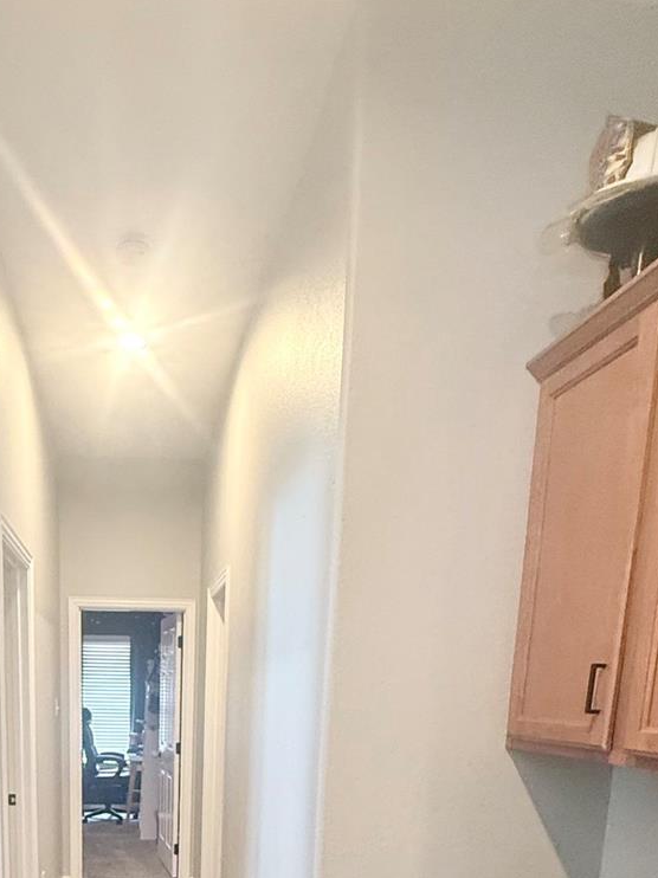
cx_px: 154
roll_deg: +0.2
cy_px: 825
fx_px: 735
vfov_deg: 52.4
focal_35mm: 29
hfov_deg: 46.2
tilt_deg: -8.3
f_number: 2.2
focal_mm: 2.22
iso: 320
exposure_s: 1/60
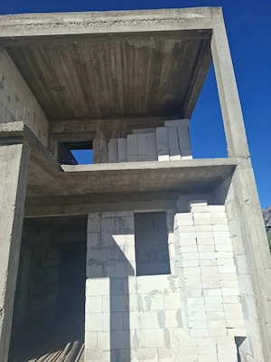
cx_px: 136
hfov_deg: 58.9
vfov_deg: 73.9
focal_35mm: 23
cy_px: 181
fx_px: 240
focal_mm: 5.54
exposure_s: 1/2222
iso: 50
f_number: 1.8
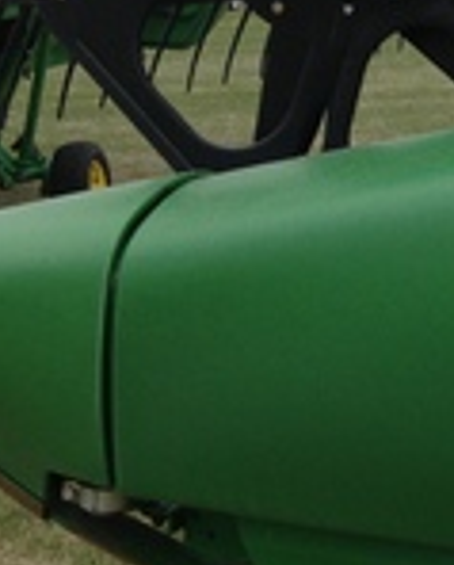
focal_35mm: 118
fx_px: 1976
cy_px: -11
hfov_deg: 12.2
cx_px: 763
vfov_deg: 15.9
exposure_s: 1/354
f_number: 2.4
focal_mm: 4.13
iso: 50
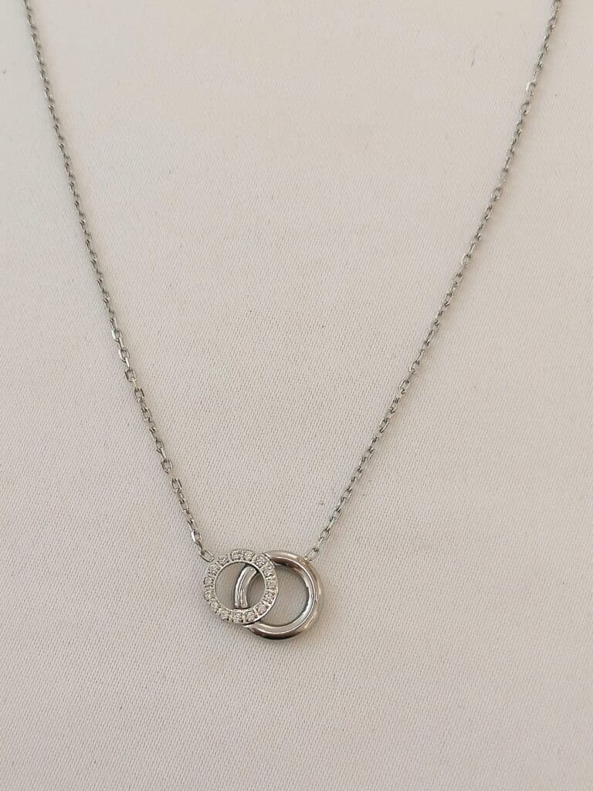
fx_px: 1348
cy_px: 396
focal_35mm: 59
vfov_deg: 32.7
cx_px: 296
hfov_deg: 24.8
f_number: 1.8
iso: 50
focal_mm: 4.75
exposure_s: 1/50
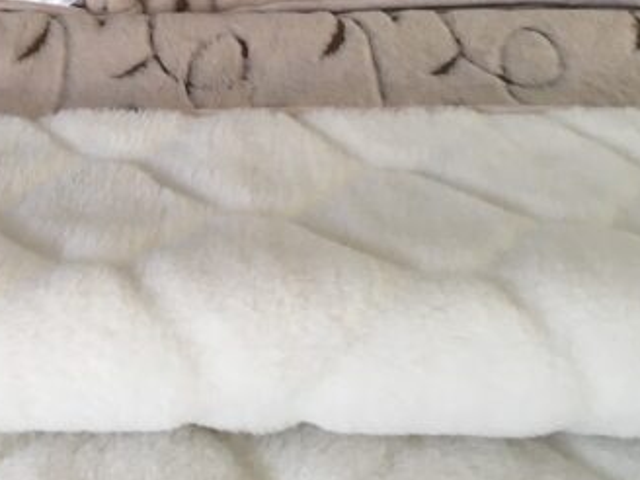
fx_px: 980
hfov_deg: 34.9
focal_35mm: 53
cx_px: 121
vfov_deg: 27.5
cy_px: 219
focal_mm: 4.15
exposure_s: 1/33
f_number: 2.2
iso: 64
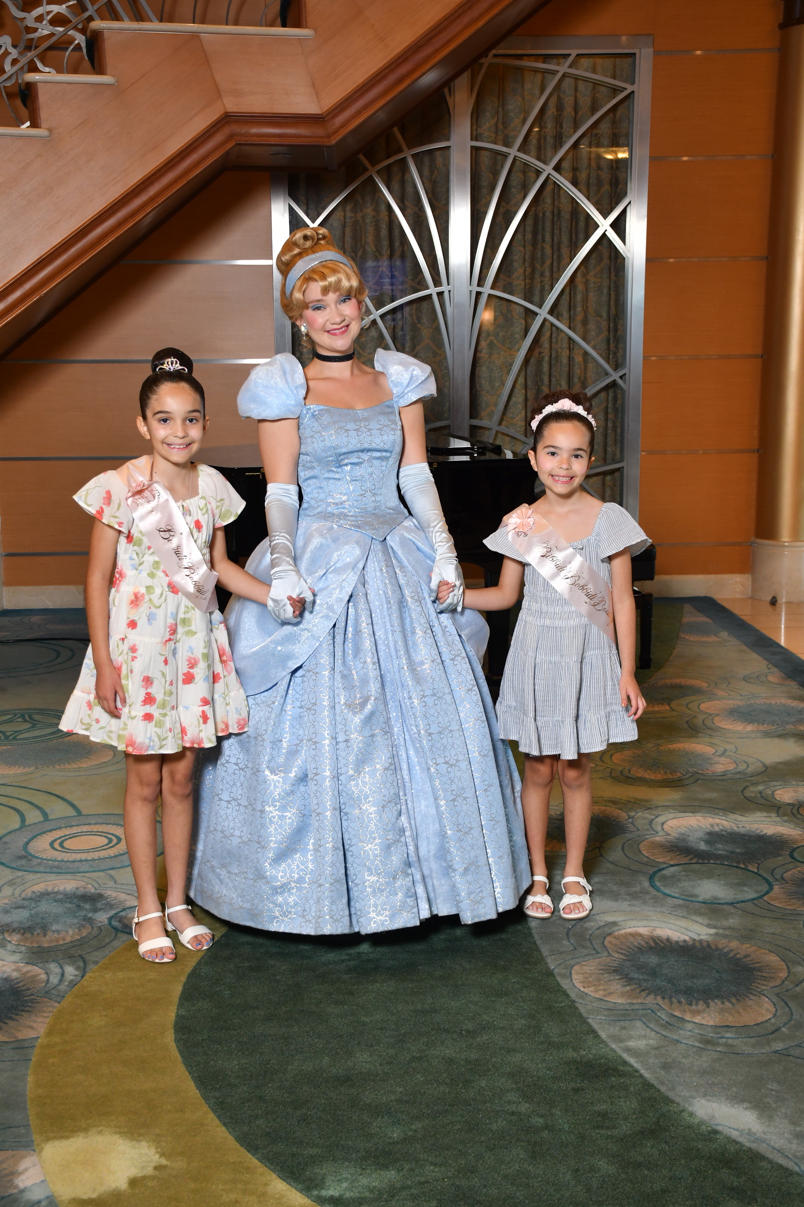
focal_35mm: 48
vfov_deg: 41.1
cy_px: 604
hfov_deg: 28.1
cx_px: 402
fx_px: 1608
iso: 640
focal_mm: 32
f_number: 5.6
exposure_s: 1/60
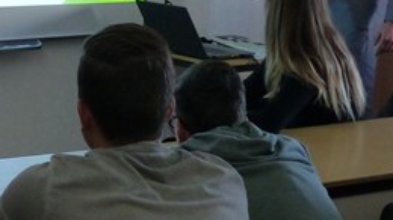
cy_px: -36
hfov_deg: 17.3
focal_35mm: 124
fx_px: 1292
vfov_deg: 9.6
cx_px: 142
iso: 400
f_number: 2.8
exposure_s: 1/60
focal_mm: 6.6
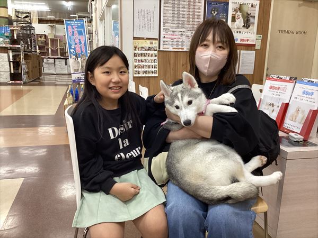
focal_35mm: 31
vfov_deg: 45.4
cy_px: 119
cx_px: 159
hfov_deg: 58.4
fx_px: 285
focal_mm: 3.3
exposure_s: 1/60
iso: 160
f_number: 2.4
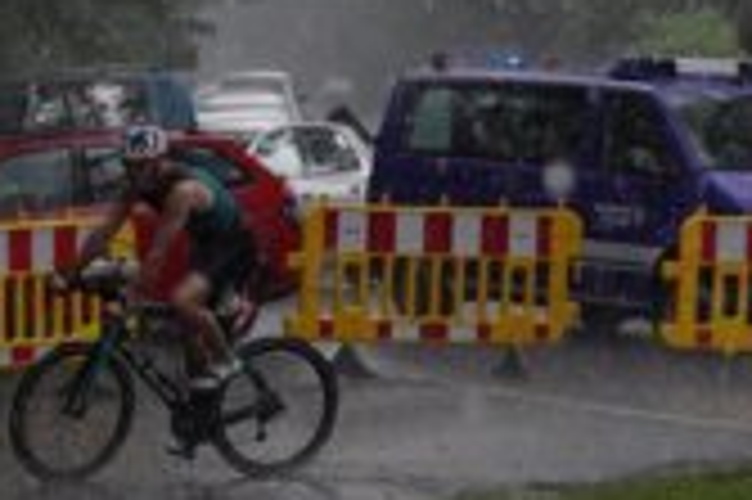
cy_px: 255
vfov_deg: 6.3
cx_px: 162
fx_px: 4507
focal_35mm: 216
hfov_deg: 9.5
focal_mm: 60
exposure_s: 1/640
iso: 2500
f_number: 6.3
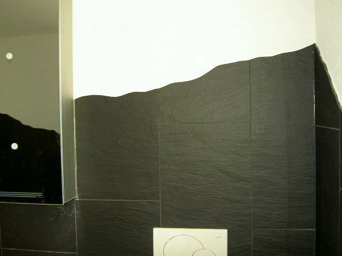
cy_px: 126
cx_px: 169
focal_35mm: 40
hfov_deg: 46.8
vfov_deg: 36.0
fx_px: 395
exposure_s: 1/60
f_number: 2.8
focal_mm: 8
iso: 100
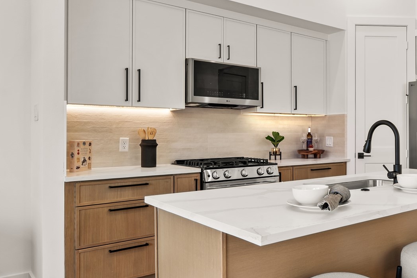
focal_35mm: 33
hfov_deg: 54.3
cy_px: 135
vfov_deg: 40.0
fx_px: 382
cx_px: 317
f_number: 9
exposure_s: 1/2
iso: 200
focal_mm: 16
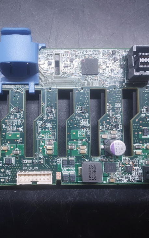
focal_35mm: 35
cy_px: 117
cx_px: 53
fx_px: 228
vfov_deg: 55.3
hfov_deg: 36.0
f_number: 1.8
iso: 400
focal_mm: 4.6
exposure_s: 1/60
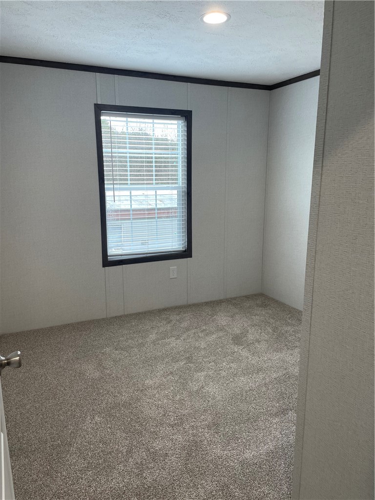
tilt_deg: -11.6
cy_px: 250
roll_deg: +0.6
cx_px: 188
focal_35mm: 26
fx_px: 376
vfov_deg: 67.3
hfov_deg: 53.1
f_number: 1.6
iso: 80
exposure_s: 1/120
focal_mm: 4.2
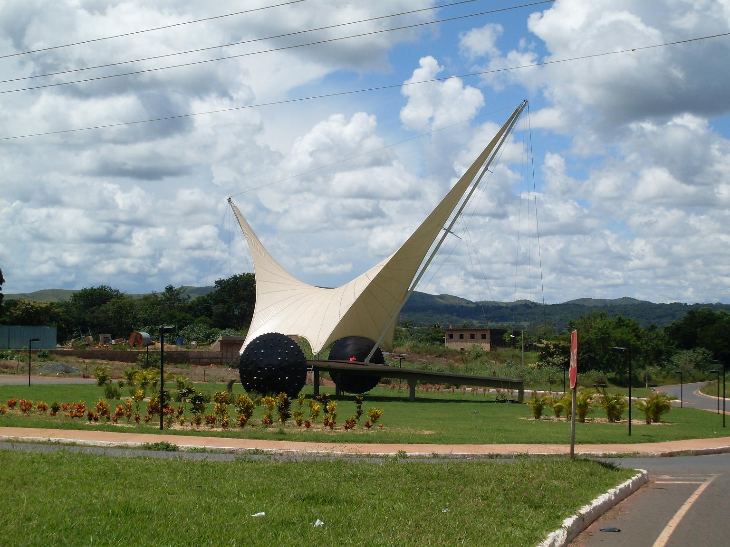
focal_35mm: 71
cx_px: 365
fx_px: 1497
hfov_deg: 27.4
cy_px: 274
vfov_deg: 20.7
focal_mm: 11.7
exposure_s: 1/250
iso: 80
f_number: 10.8
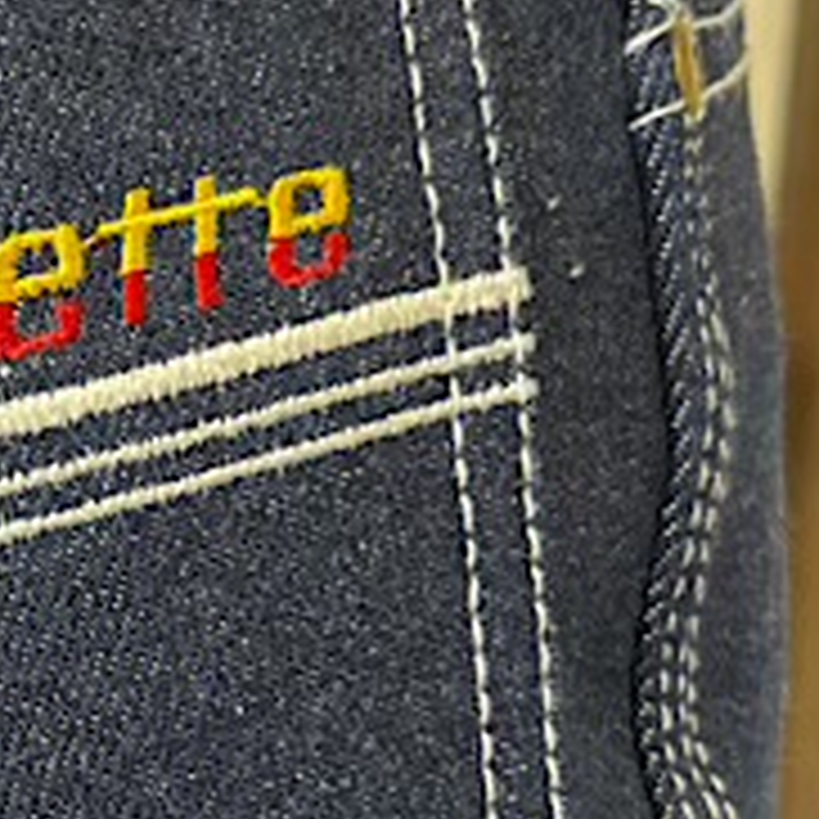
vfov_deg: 17.8
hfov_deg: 17.0
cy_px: 621
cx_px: -216
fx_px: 2596
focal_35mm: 97
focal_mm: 5.1
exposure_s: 1/60
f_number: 1.6
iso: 80
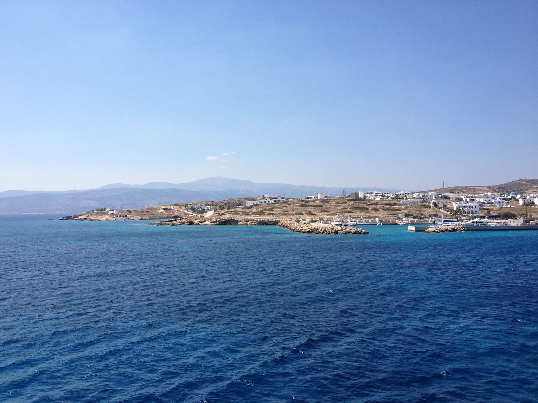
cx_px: 269
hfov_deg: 52.6
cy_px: 202
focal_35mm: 35
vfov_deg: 40.7
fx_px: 544
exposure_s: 1/2208
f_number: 2.4
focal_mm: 4.28
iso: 50
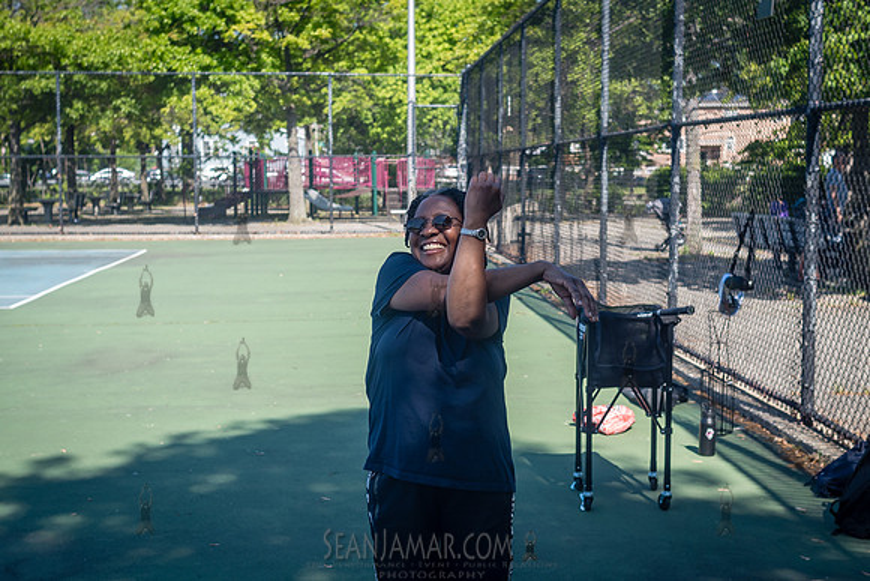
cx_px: 447
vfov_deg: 25.7
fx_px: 1272
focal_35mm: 53
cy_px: 312
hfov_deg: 37.7
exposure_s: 1/800
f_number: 4.5
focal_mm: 35
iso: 200
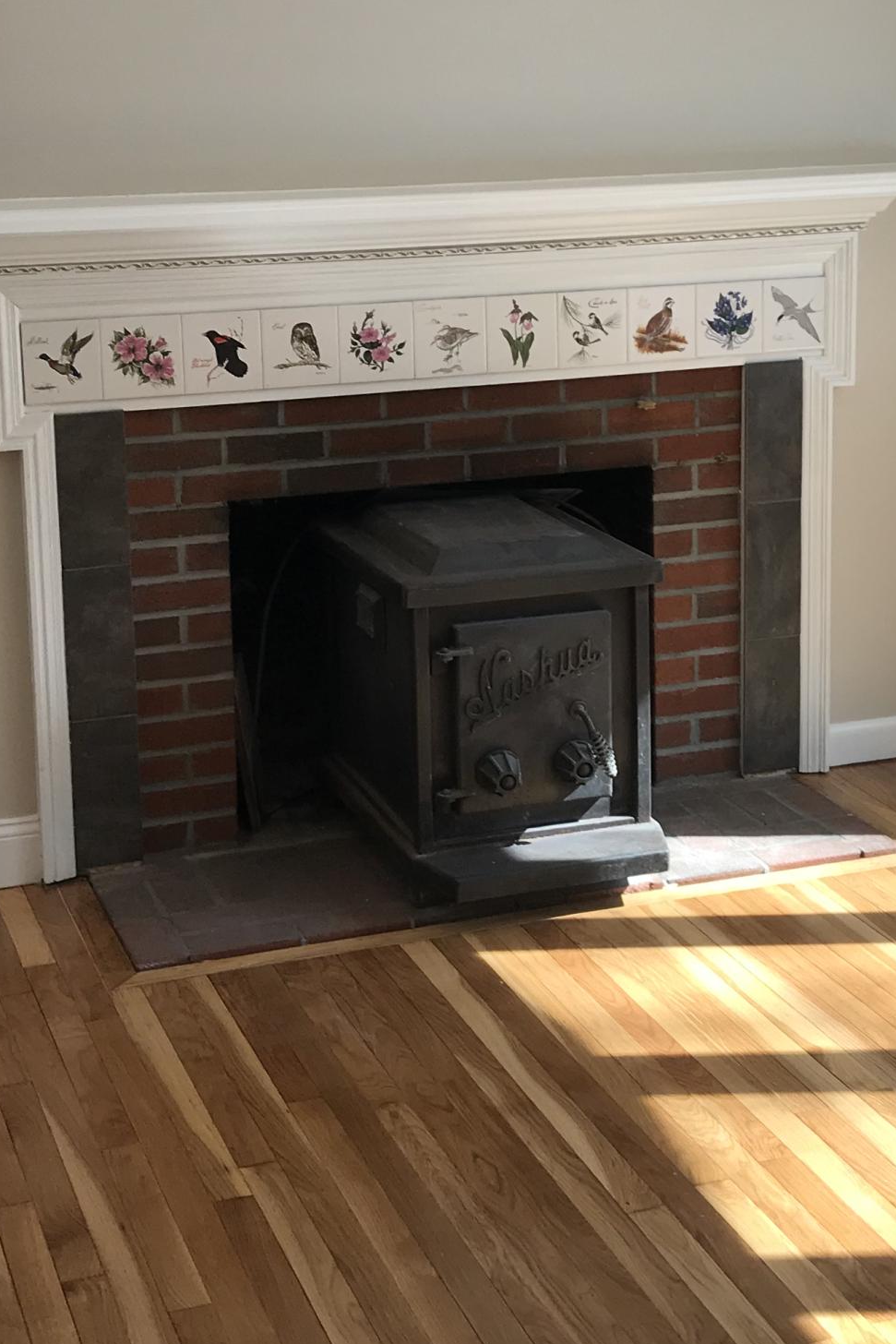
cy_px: 490
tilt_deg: -10.1
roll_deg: +1.9
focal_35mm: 60
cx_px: 518
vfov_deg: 33.2
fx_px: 2239
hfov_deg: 22.6
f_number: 1.8
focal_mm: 3.99
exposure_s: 1/122
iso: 20
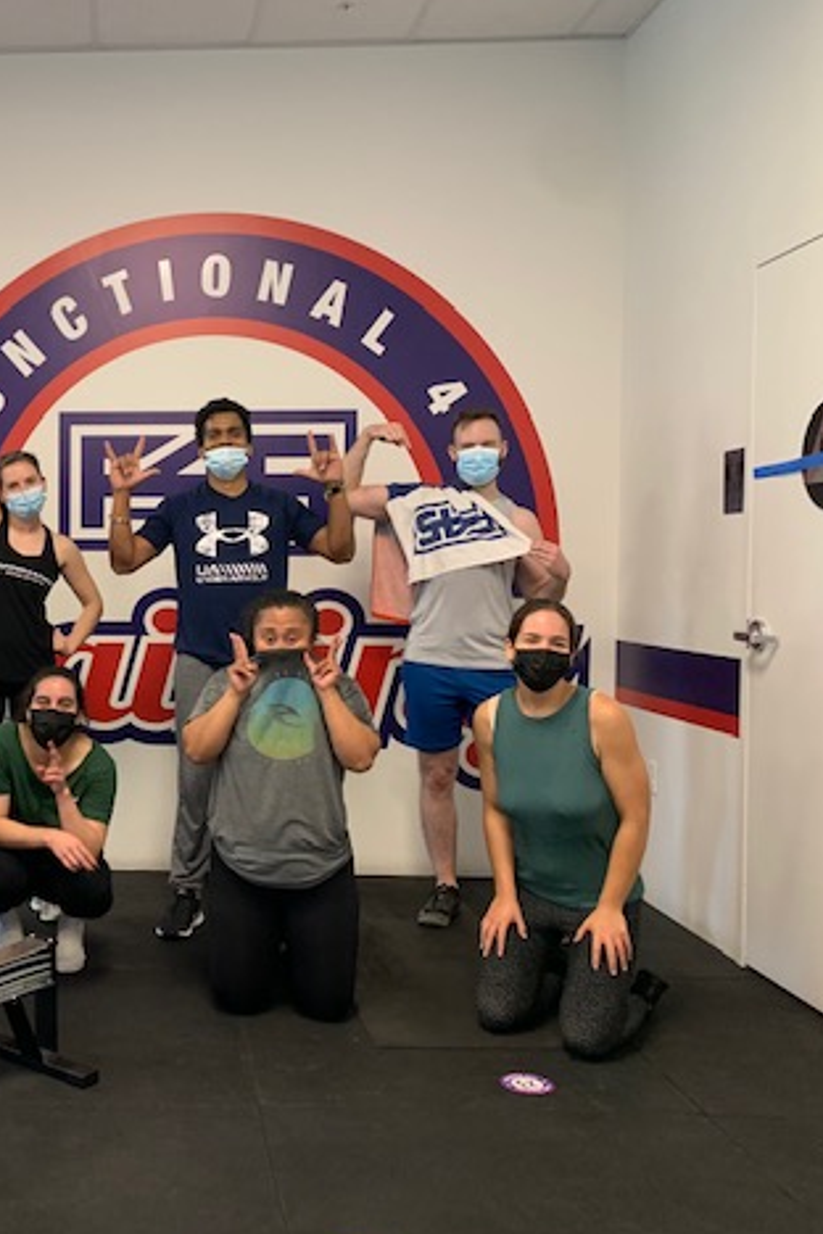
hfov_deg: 33.9
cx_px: 71
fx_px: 1269
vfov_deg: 51.9
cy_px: 630
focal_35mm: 37
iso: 160
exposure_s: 1/60
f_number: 1.8
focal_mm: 4.25
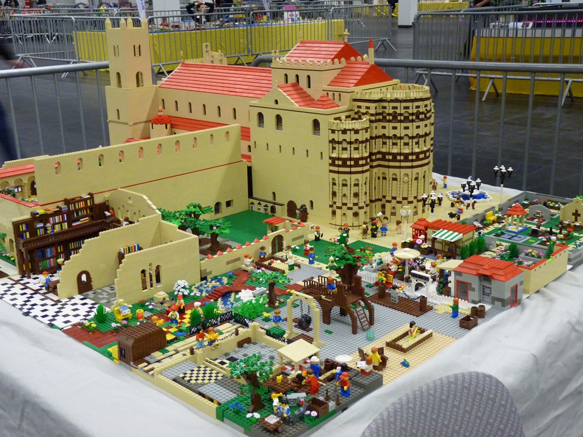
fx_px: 724
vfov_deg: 33.6
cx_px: 292
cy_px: 218
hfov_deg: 43.9
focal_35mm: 43
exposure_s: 1/25
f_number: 3
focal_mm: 7.6
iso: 400
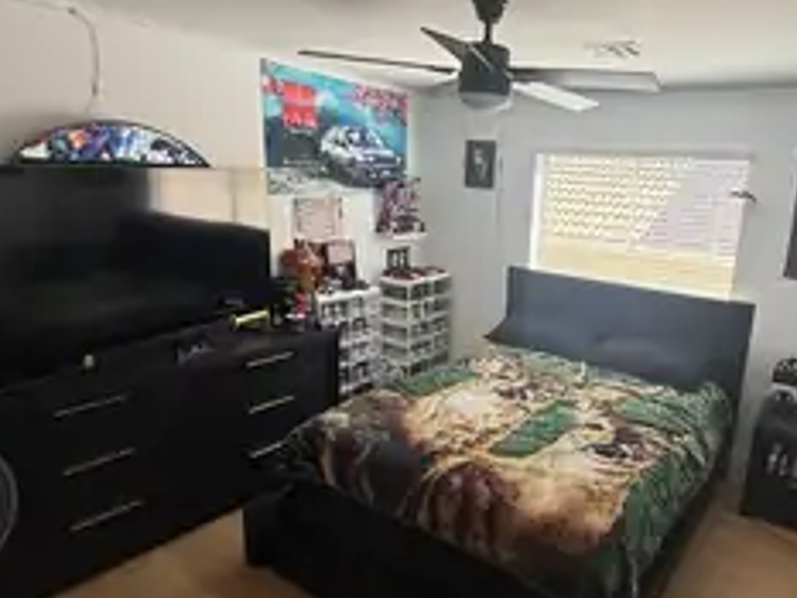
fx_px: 553
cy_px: 311
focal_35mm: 24
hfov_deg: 69.6
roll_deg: -3.6
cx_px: 530
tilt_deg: -13.7
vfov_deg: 56.8
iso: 64
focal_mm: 2.22
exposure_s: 1/170
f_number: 2.2
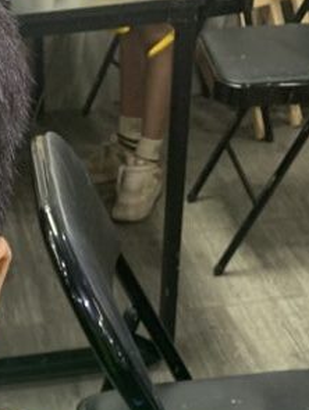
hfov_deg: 16.4
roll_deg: +4.3
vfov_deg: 18.9
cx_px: -6
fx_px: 1045
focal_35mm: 88
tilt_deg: -44.1
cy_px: 657
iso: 100
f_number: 1.8
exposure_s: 1/71
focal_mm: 4.25
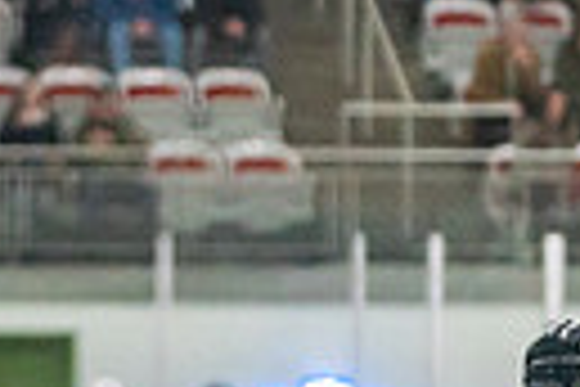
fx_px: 9102
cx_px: 695
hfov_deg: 3.6
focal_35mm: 565
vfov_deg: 2.4
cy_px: 692
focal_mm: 96
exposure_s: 1/1250
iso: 3200
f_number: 2.8
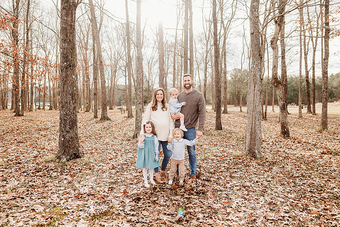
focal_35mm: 24
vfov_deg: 53.2
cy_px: 114
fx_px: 227
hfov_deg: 73.7
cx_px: 170
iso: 100
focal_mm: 24
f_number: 3.2
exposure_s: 1/250
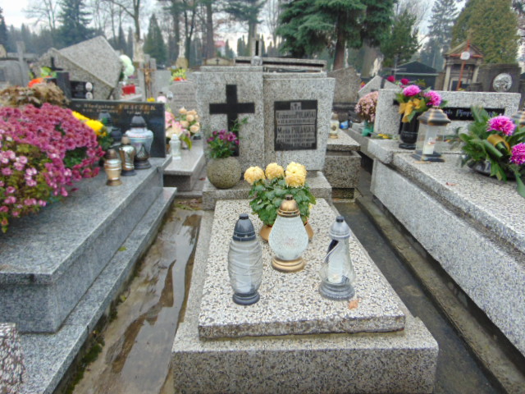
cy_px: 197
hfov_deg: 69.4
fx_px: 379
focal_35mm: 25
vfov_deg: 54.9
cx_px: 262
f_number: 3
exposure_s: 1/80
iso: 80
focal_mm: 4.5
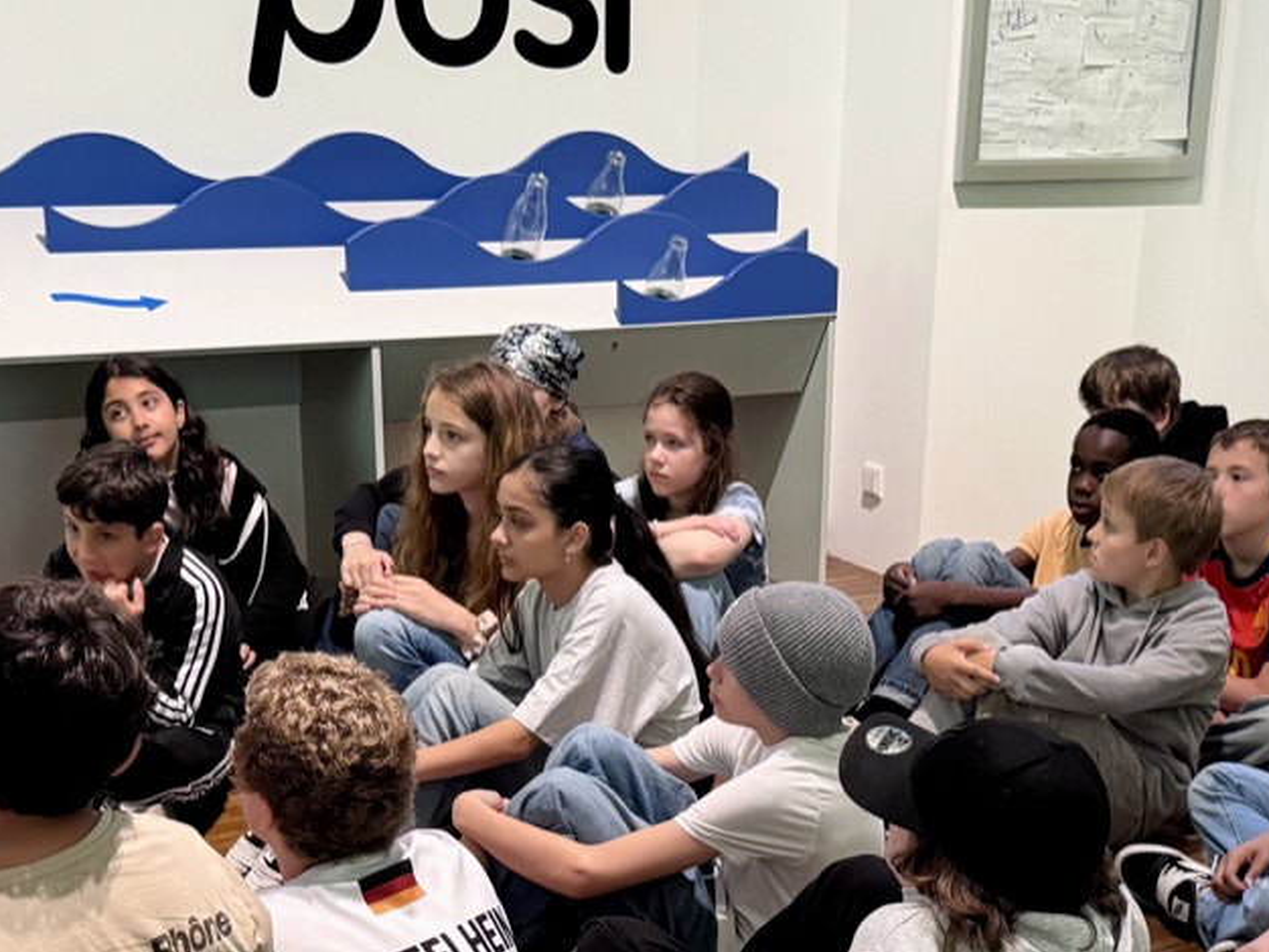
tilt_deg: -20.2
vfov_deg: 31.5
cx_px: 626
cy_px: 553
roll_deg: -1.7
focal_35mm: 46
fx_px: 1687
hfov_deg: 41.2
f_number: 1.78
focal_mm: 6.76
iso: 400
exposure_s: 1/50
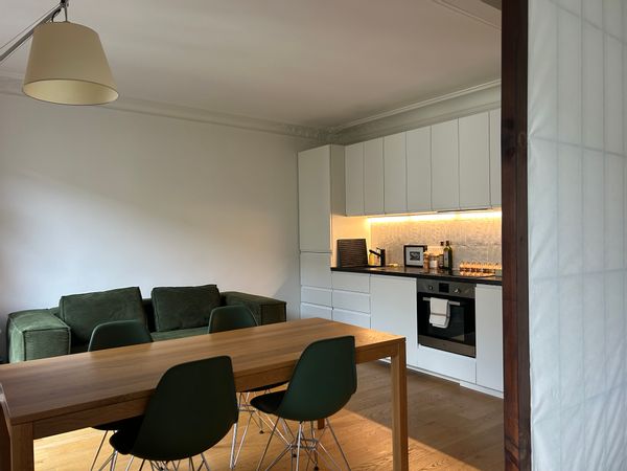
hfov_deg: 67.3
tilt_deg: -0.1
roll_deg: +0.6
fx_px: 471
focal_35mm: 26
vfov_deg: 53.1
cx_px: 314
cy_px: 236
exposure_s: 1/107
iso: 125
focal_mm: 5.7
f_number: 1.5
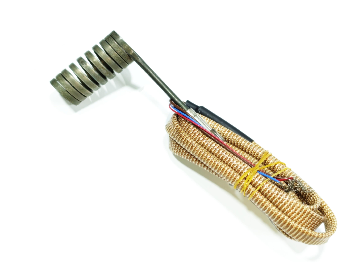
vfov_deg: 59.0
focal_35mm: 23
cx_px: 182
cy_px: 136
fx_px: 242
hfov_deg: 73.8
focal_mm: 6.14
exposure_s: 1/100
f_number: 1.6
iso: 400
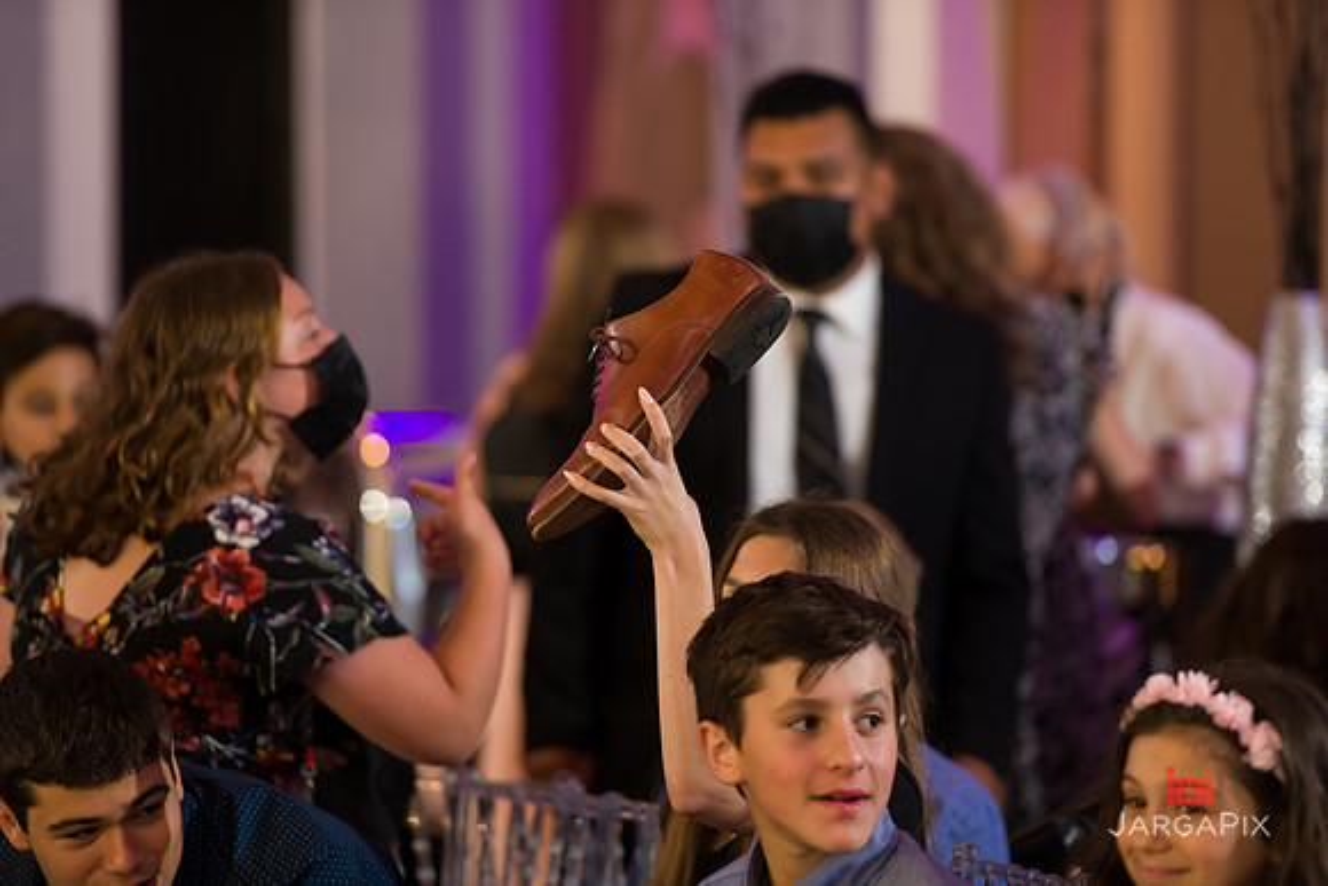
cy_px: 443
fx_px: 7379
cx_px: 664
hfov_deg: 10.3
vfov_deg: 6.9
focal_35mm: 200
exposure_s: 1/125
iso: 1250
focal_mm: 200
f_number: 3.2
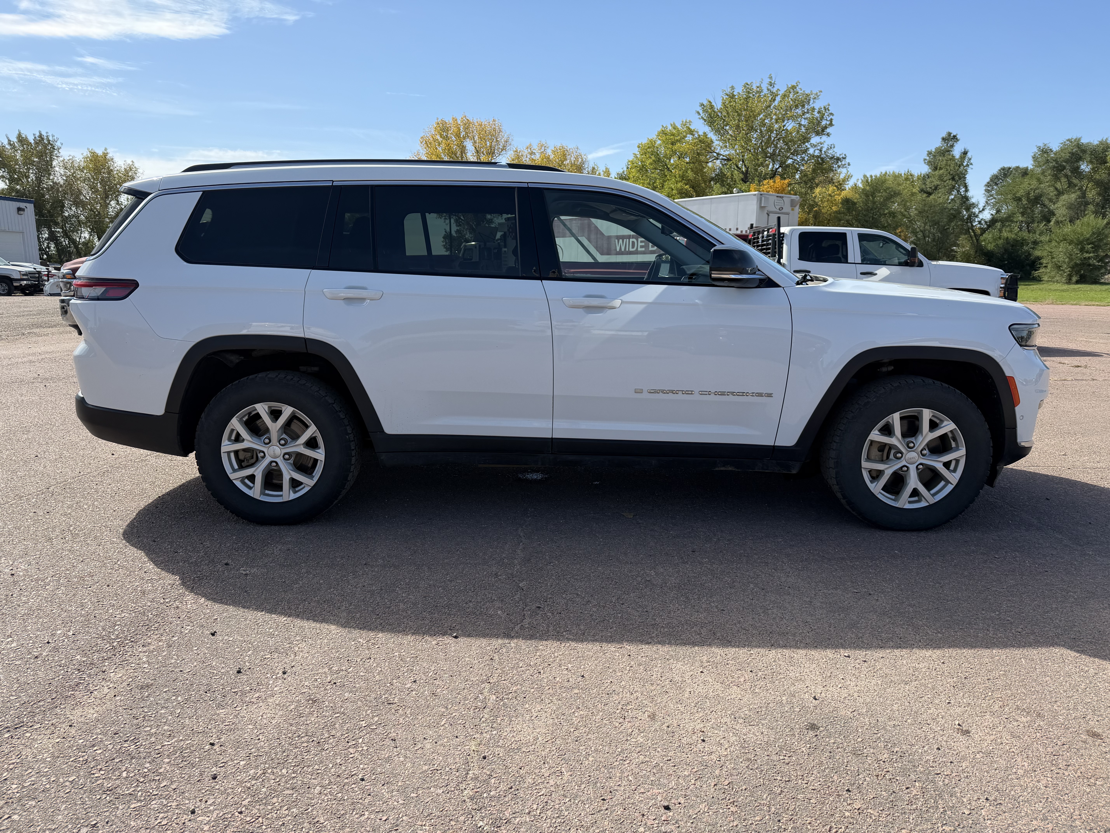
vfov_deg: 56.8
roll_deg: +1.0
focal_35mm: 24
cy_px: 416
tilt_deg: -11.3
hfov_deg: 71.6
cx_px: 555
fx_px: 770
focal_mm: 6.76
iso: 80
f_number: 1.78
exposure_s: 1/3021
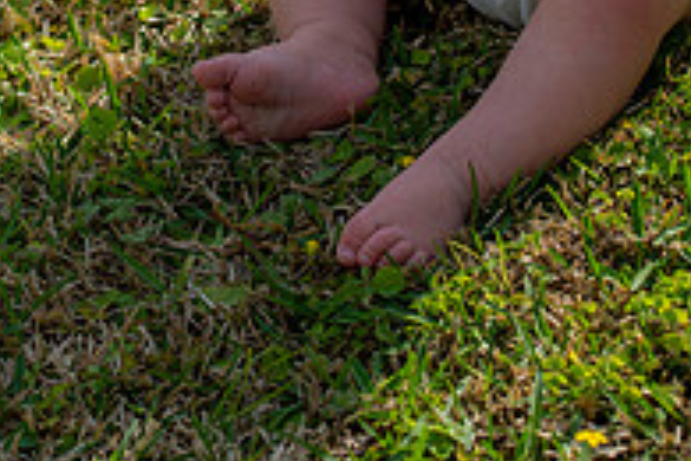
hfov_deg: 9.9
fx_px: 3992
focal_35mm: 208
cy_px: -170
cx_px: 216
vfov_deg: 6.5
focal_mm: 70
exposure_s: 1/400
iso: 50
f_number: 4.5
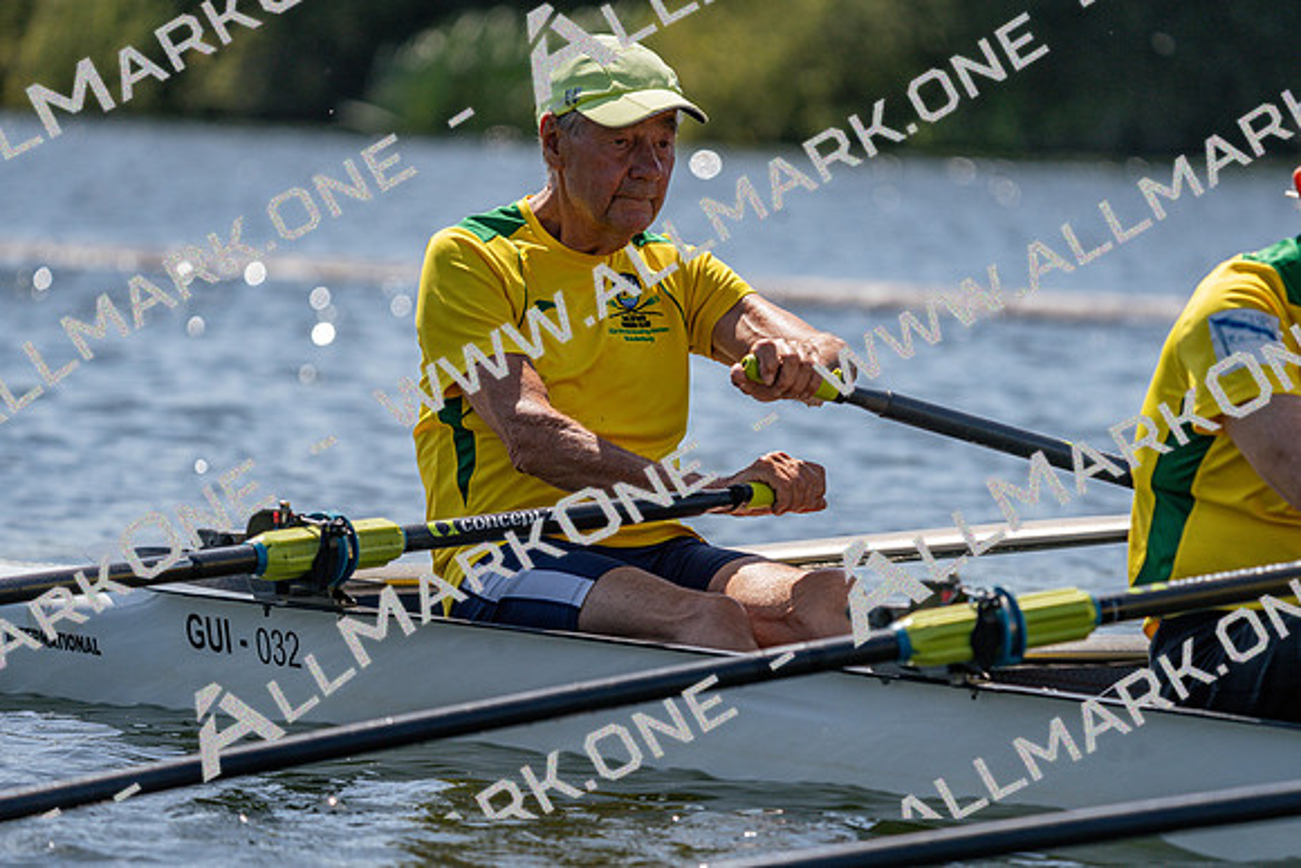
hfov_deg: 7.1
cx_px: 650
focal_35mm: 291
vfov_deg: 4.7
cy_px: 434
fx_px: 10518
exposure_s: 1/2000
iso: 250
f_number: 5.6
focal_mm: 291
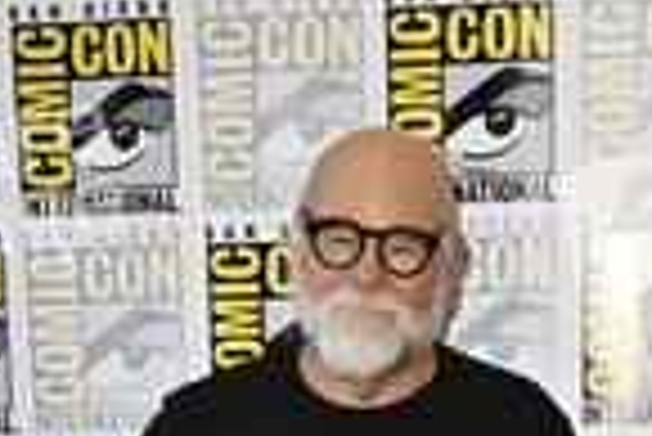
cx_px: 382
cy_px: 885
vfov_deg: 11.2
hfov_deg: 18.6
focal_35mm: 110
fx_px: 1994
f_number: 5.6
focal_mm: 40
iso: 1250
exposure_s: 1/250
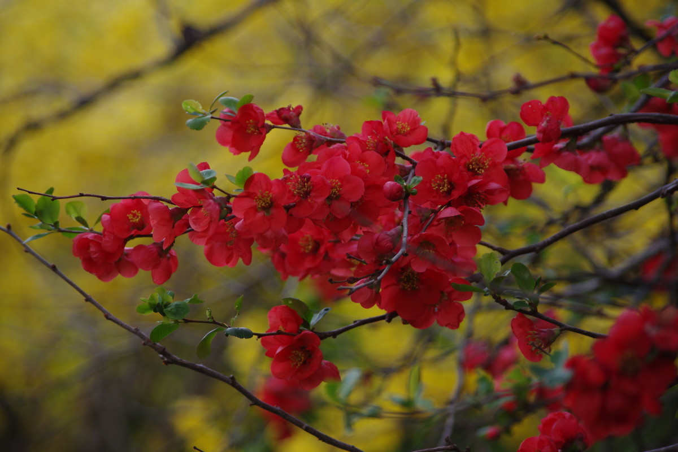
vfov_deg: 6.8
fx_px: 3804
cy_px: 226
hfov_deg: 10.2
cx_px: 339
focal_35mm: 202
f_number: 4.5
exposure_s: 1/400
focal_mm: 135
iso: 200
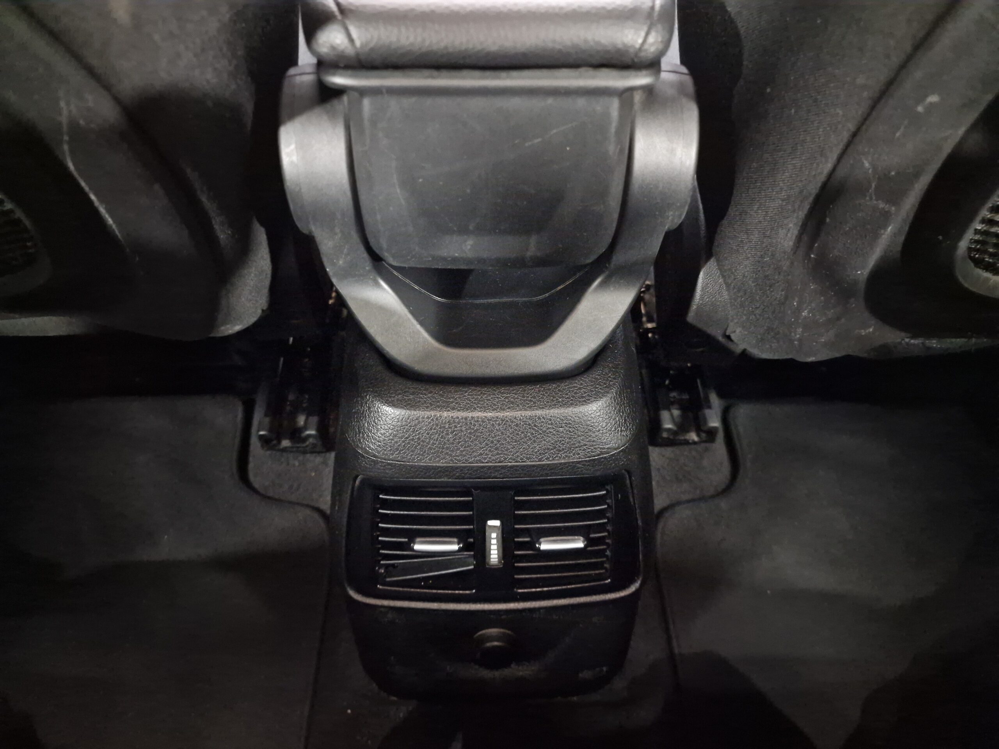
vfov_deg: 58.9
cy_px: 374
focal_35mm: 23
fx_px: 664
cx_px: 500
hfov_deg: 73.9
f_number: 1.8
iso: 2000
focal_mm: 6.4
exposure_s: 1/10
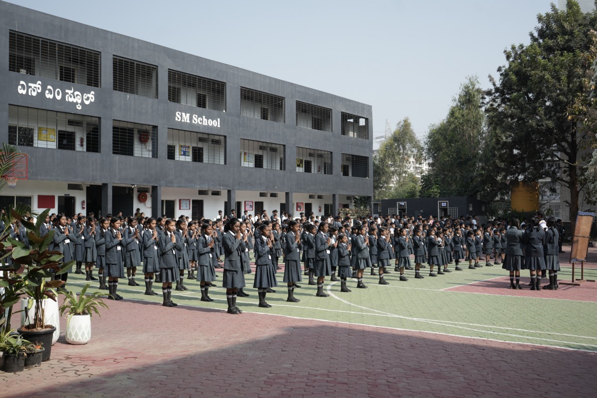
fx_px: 630
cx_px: 298
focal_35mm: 38
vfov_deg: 35.1
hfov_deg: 50.7
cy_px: 199
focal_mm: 38
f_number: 4
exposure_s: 1/640
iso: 100
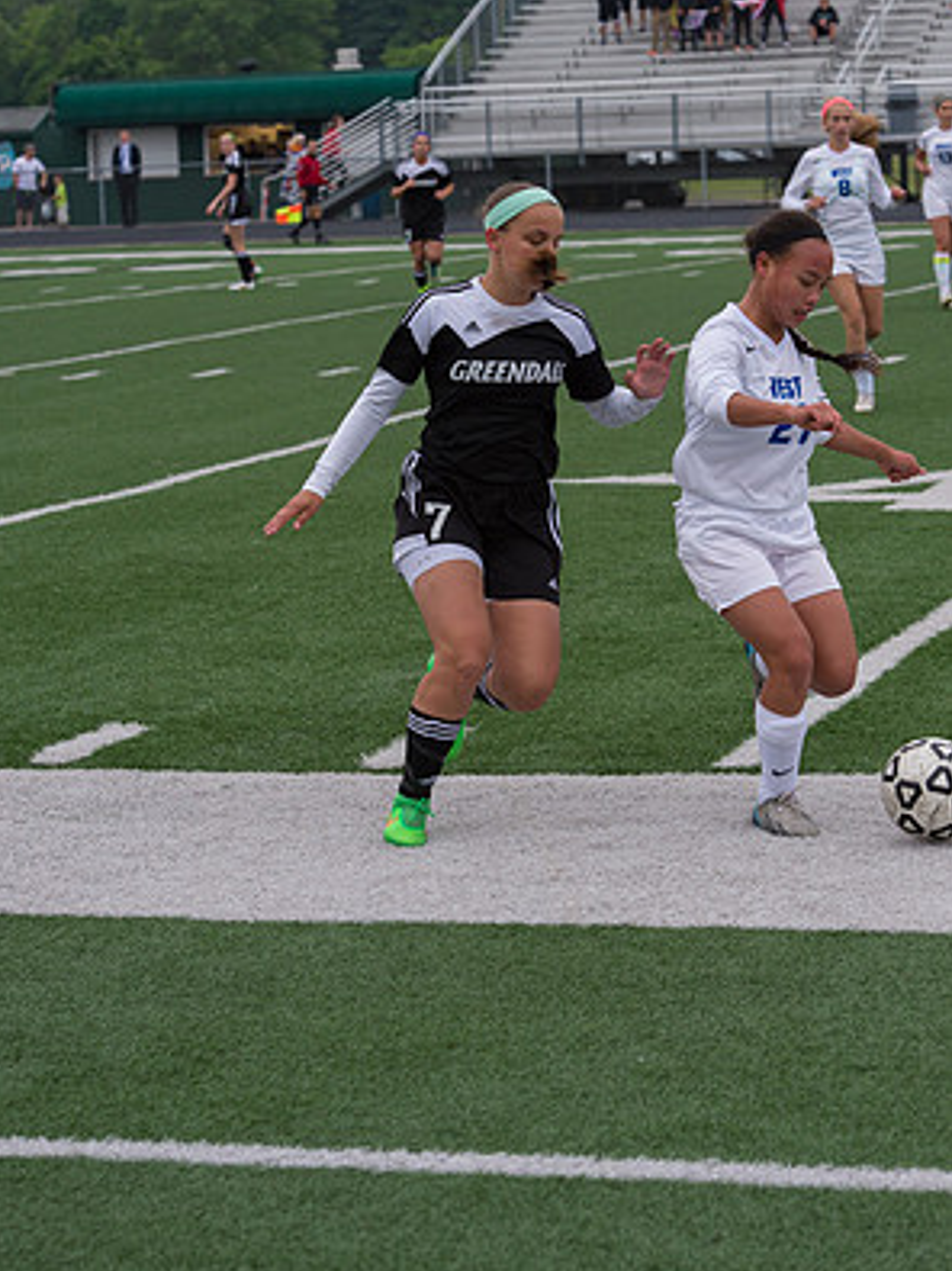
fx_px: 4219
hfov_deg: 12.9
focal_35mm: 115
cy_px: 563
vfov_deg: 17.1
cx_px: 474
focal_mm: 105
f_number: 6.3
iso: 1000
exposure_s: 1/800
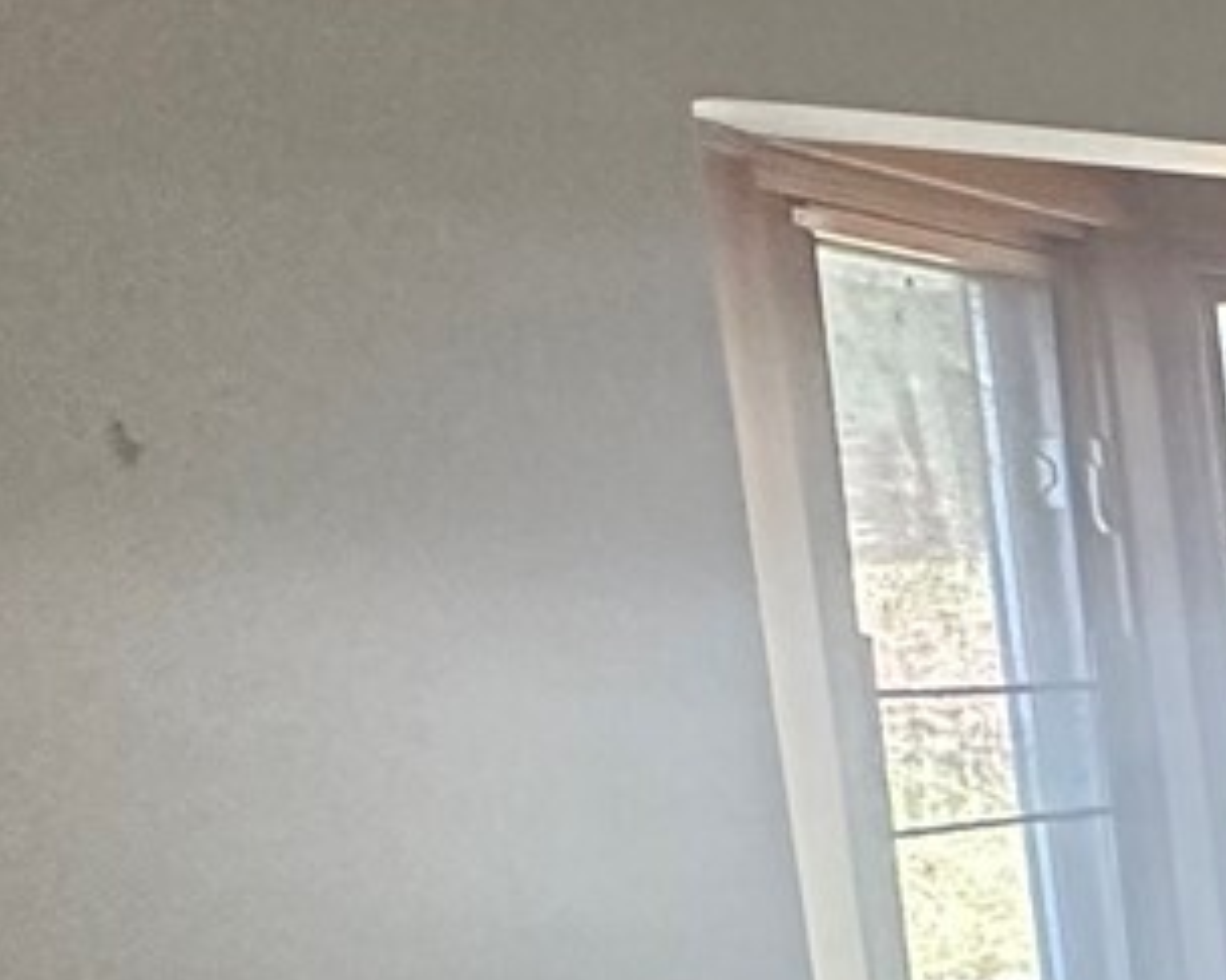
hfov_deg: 15.7
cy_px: 992
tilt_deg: -8.8
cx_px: 2831
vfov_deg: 20.5
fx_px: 2612
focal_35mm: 72
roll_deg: +1.7
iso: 320
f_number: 2.2
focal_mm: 2.22
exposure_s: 1/95
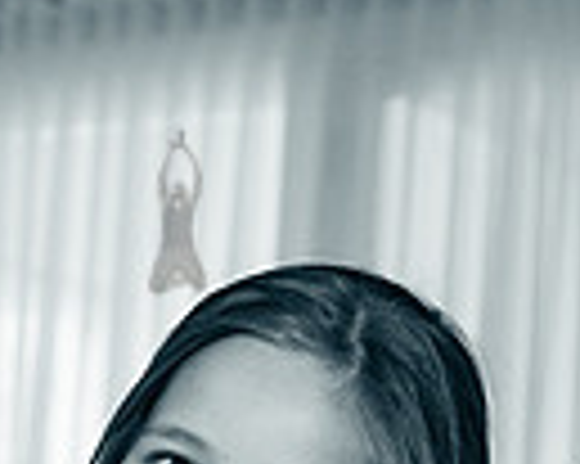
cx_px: 297
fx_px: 2847
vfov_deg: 9.0
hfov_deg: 11.6
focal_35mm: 166
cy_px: 709
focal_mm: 36
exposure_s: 1/640
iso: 1600
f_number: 4
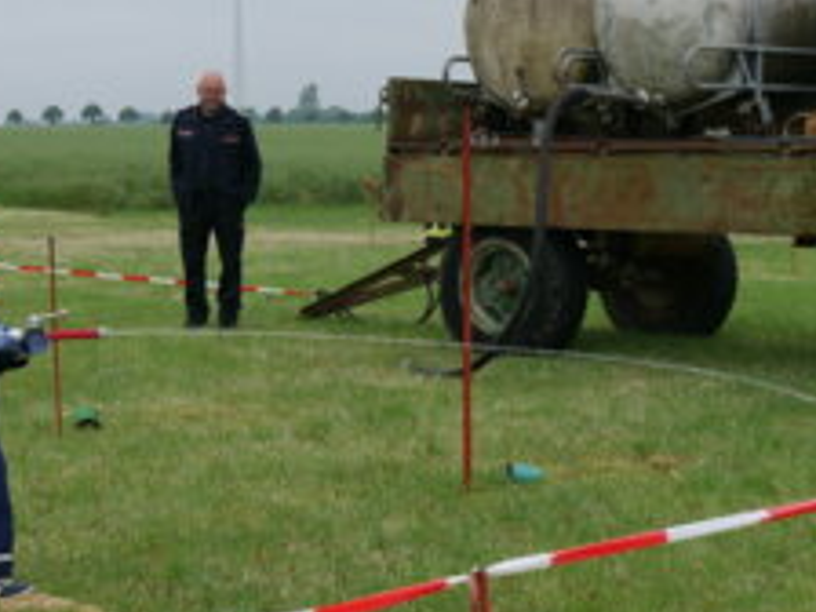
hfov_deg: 21.1
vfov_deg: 15.9
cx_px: 499
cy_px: 244
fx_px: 2192
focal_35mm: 93
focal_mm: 26
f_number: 7.1
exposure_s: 1/200
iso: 200
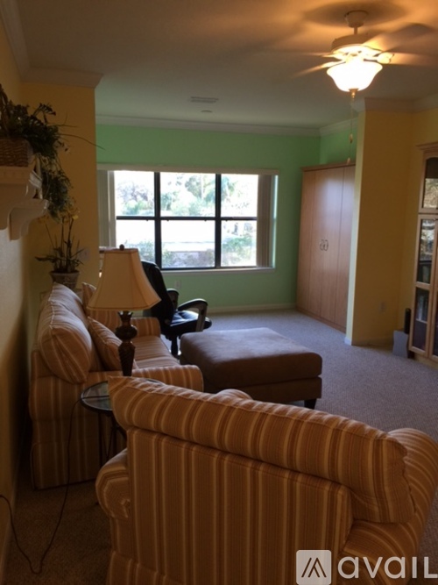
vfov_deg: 61.7
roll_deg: -0.9
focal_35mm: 29
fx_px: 489
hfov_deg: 48.2
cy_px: 292
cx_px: 219
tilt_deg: -8.8
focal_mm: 4.15
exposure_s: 1/30
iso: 32
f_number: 2.2
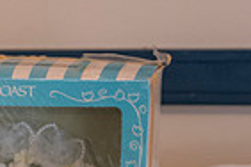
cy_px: 239
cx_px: -171
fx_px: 1673
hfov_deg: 8.3
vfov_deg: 5.7
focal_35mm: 240
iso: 1600
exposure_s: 1/40
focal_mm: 53
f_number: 6.3
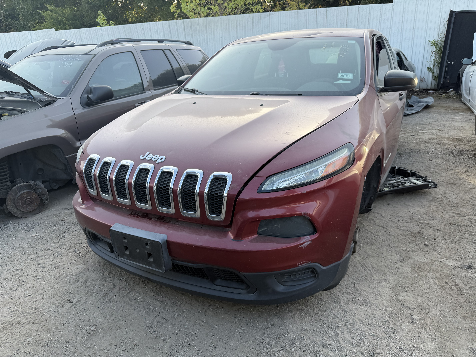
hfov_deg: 71.6
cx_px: 238
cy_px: 178
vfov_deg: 56.8
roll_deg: +1.3
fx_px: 330
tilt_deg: -21.8
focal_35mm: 24
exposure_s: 1/643
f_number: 1.78
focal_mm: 6.76
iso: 80
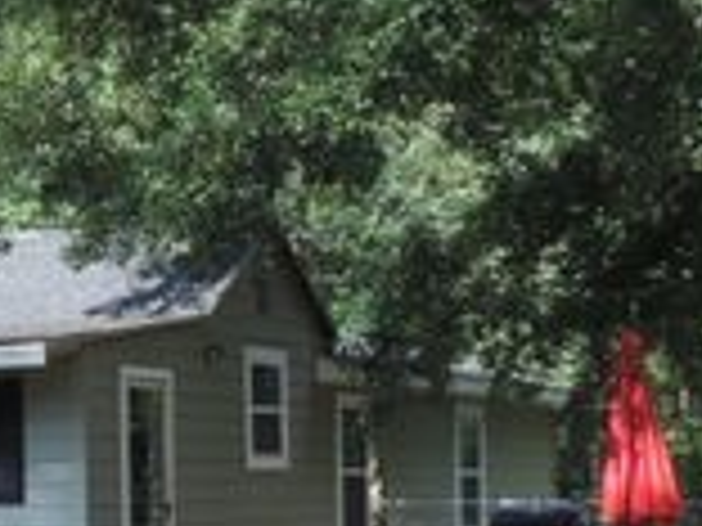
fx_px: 2271
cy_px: 294
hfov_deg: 15.8
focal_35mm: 112
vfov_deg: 13.2
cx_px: -414
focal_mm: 6.2
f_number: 3.3
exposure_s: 1/200
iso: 80
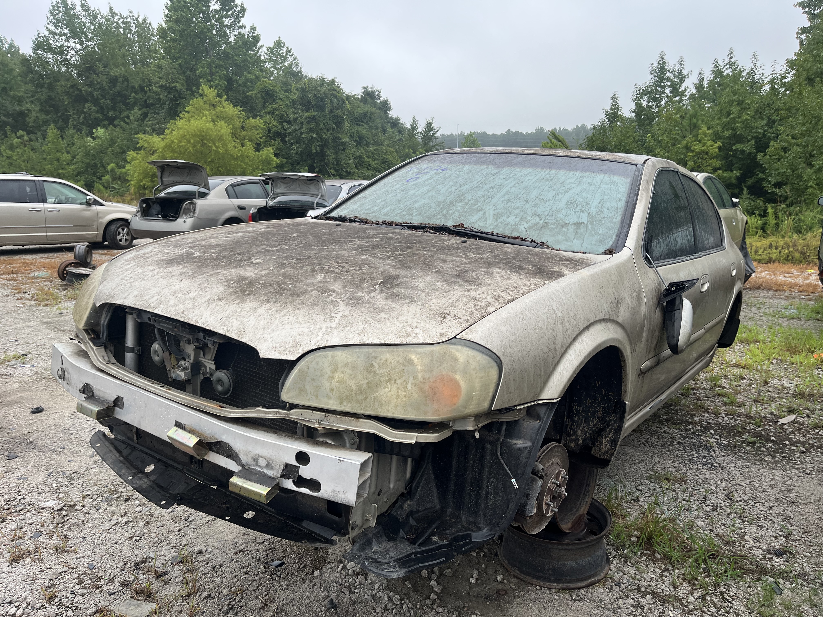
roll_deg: +1.0
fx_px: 618
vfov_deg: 53.1
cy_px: 308
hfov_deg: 67.3
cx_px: 412
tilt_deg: -13.0
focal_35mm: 26
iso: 50
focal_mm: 5.1
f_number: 1.6
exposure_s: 1/373
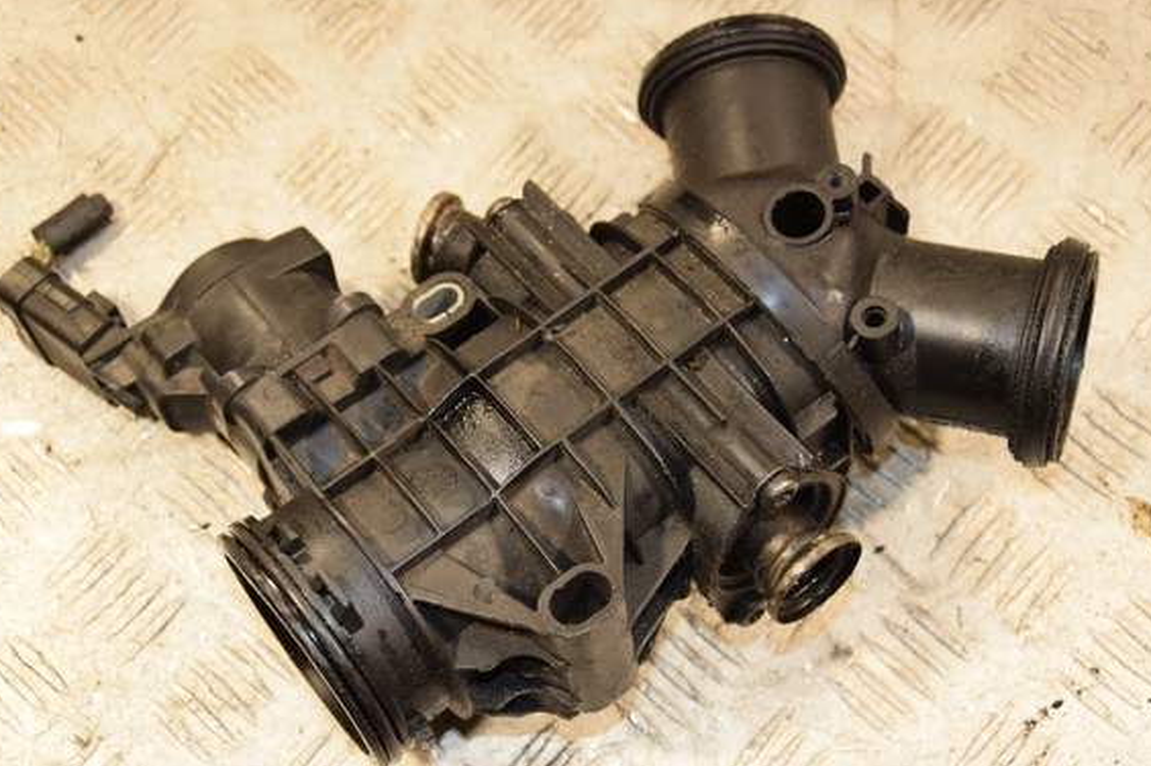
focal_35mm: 60
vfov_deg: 22.7
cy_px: 384
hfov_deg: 33.7
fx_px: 1903
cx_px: 557
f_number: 5.6
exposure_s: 1/200
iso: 800
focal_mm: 35
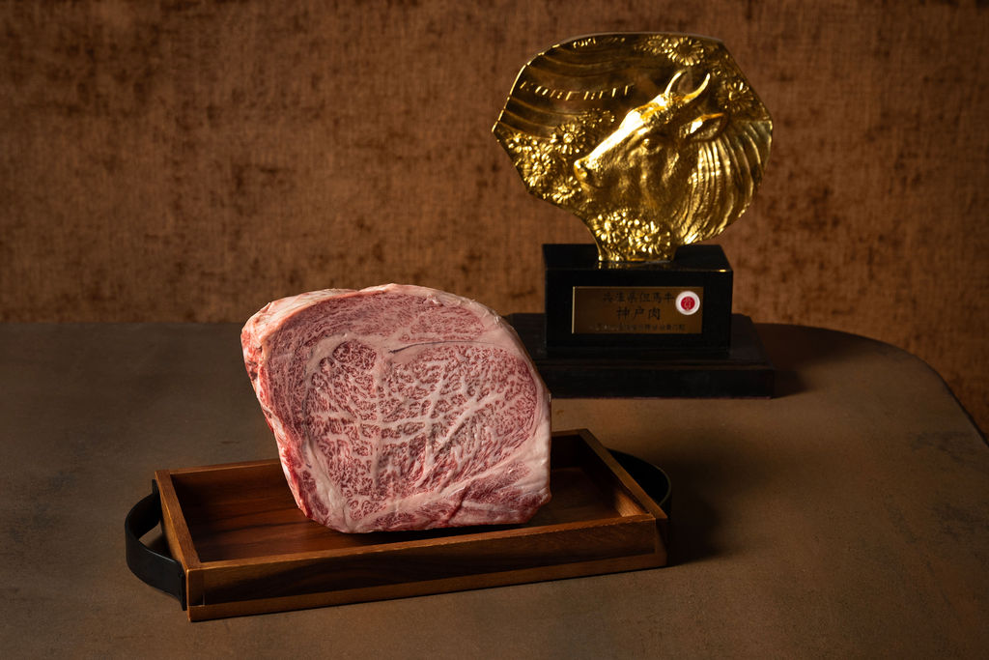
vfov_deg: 19.5
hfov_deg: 28.8
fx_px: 1923
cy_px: 330
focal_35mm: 70
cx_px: 494
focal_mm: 70
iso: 320
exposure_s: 1/200
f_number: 9
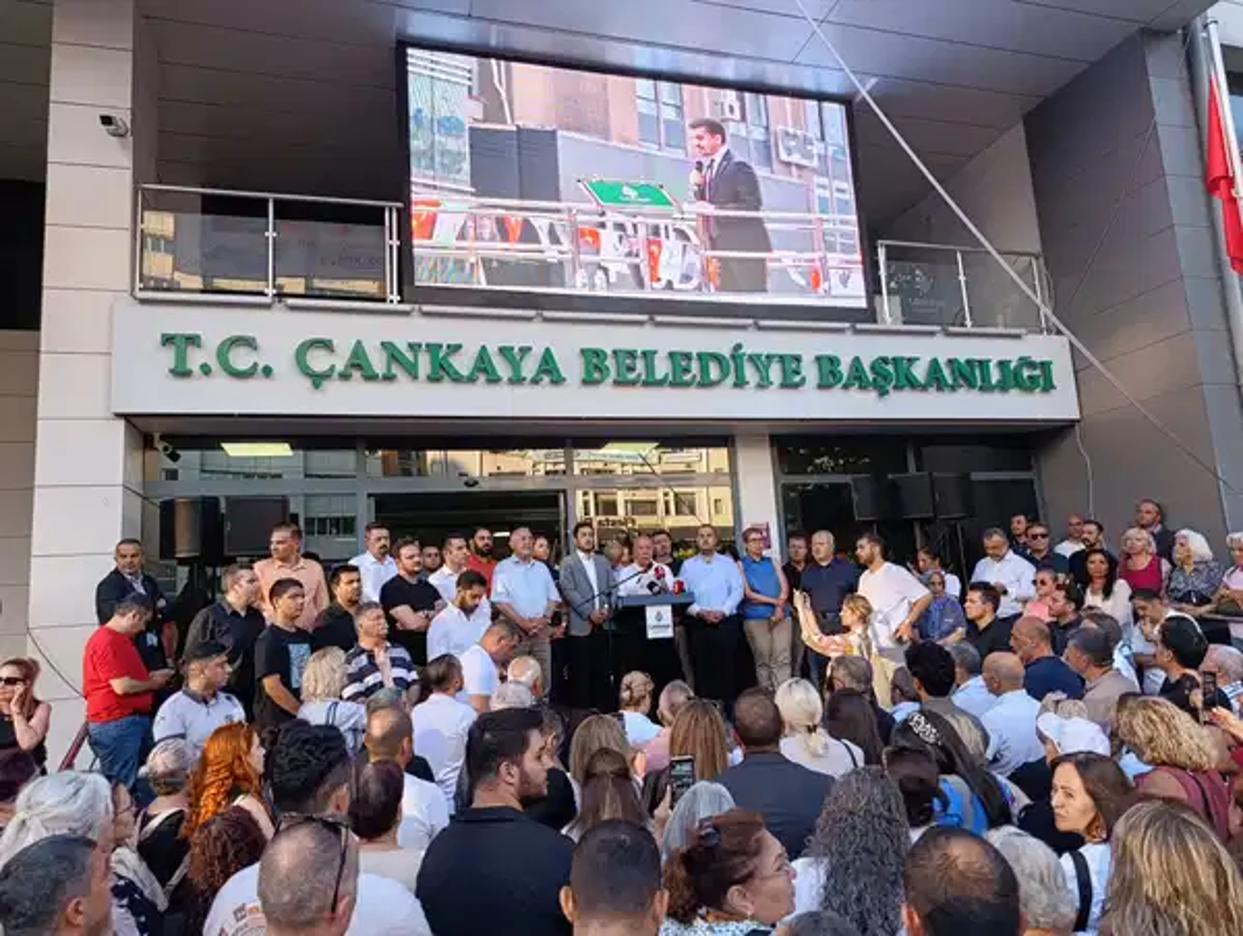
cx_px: 622
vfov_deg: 59.0
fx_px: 827
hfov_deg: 73.8
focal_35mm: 23
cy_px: 468
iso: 200
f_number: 1.7
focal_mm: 6.11
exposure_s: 1/120
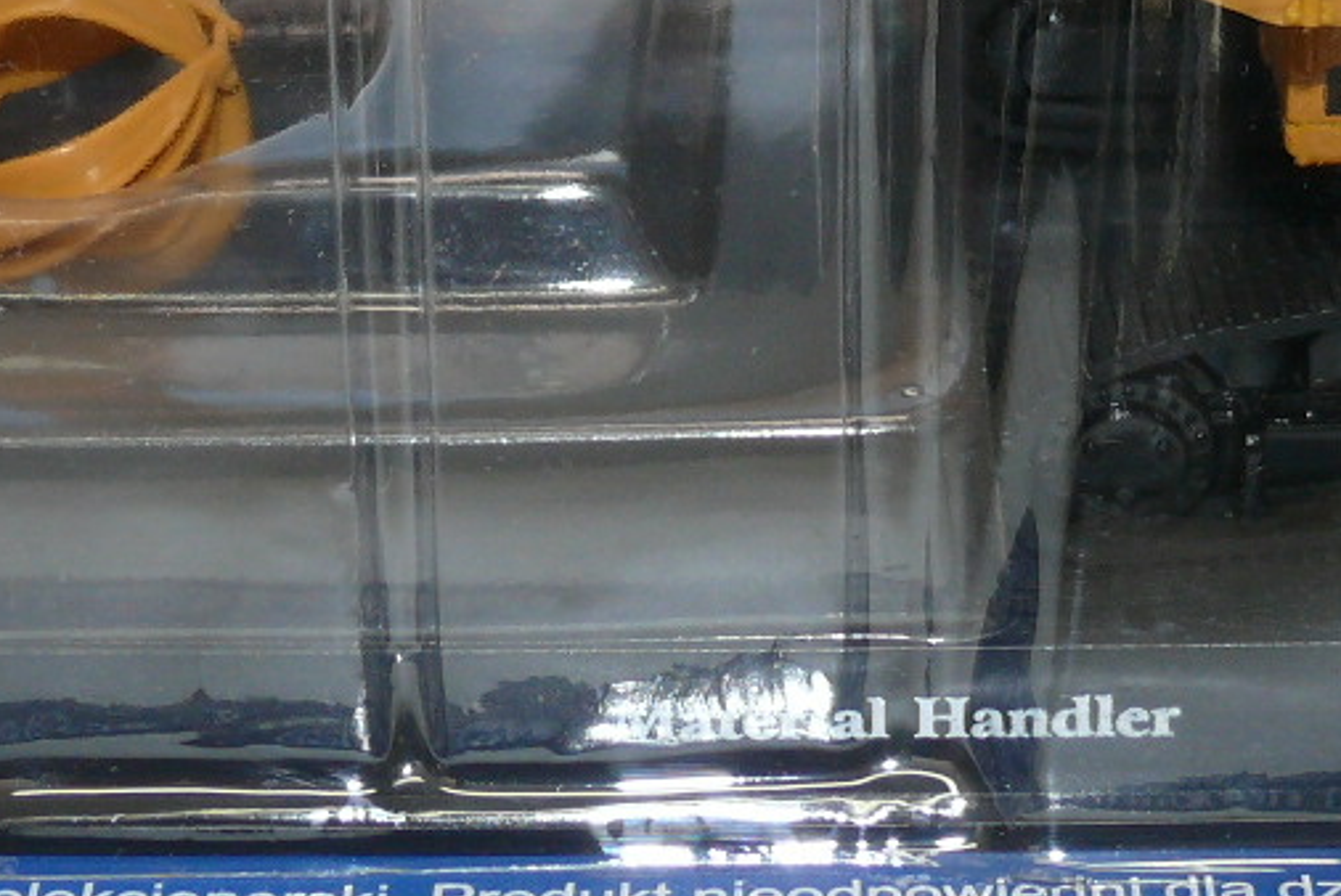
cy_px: -289
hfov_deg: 17.7
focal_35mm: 115
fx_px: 4286
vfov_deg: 11.6
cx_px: 880
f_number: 4
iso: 100
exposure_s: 1/30
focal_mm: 7.4
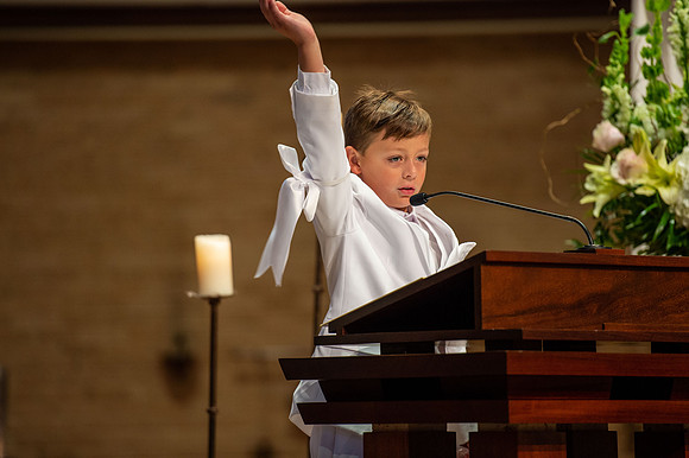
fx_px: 3825
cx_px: 344
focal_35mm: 200
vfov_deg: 6.9
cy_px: 229
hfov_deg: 10.3
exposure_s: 1/125
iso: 1600
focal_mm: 200
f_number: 3.2
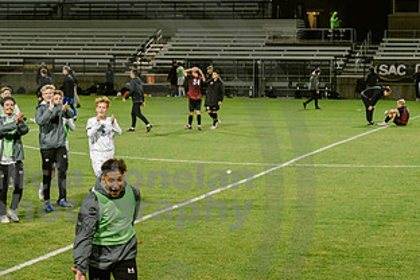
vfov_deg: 10.5
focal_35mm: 130
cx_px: 77
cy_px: 192
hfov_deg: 15.7
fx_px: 1517
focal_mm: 70
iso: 2000
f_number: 5.6
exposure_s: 1/160
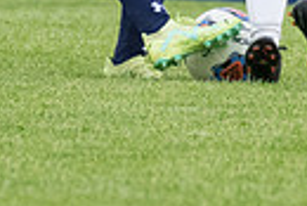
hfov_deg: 0.8
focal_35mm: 2532
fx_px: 21616
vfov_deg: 0.5
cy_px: -215
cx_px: 132
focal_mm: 380
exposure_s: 1/1600
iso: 2500
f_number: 5.6
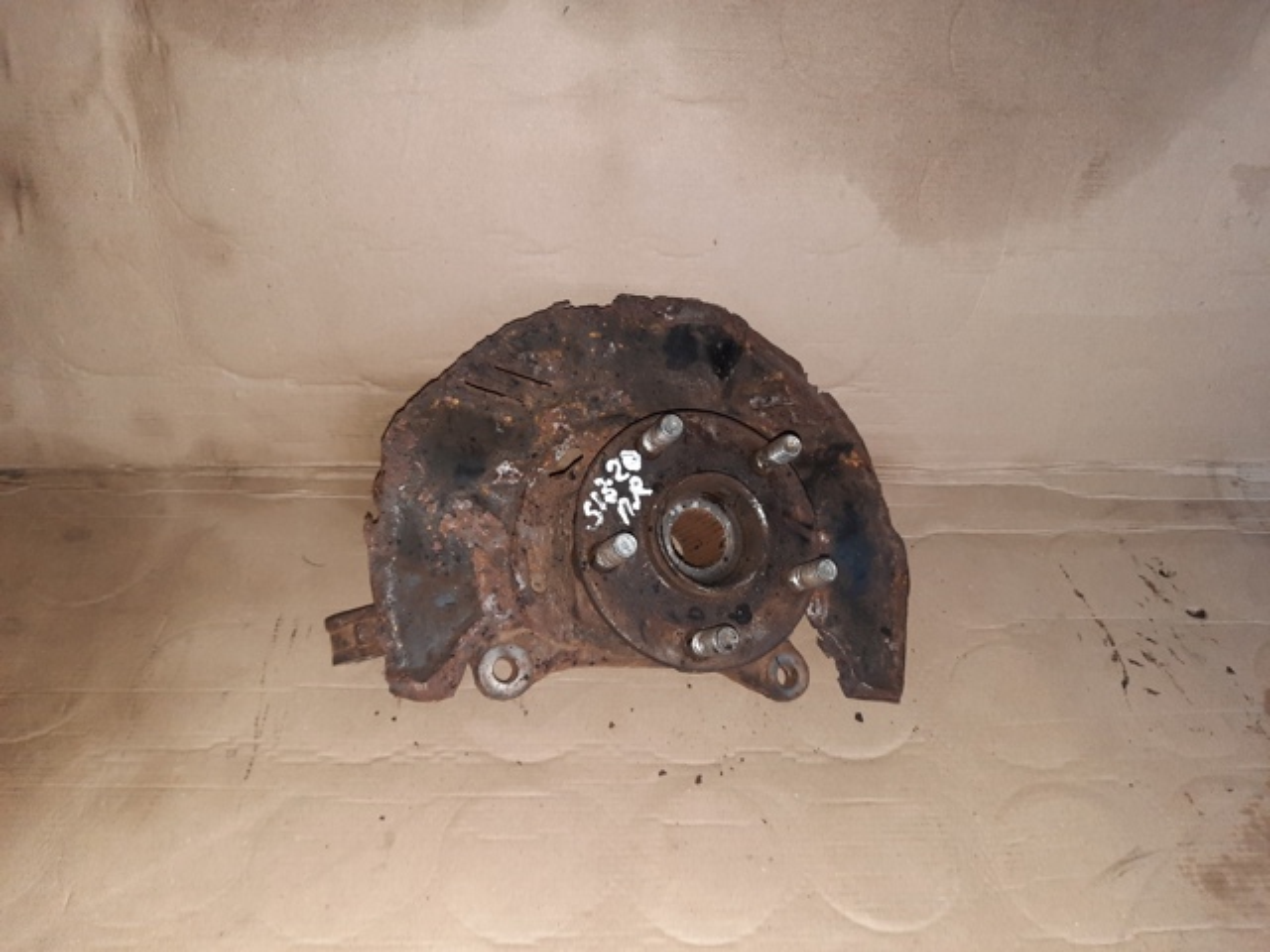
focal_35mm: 25
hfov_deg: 69.4
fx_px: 917
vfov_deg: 54.9
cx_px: 635
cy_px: 476
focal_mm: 4.6
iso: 640
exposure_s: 1/20
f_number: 2
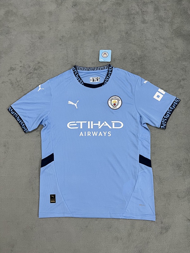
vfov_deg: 67.3
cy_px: 126
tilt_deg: -81.0
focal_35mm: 26
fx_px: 190
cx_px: 95
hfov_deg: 53.1
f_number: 1.5
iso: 125
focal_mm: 5.7
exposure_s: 1/73
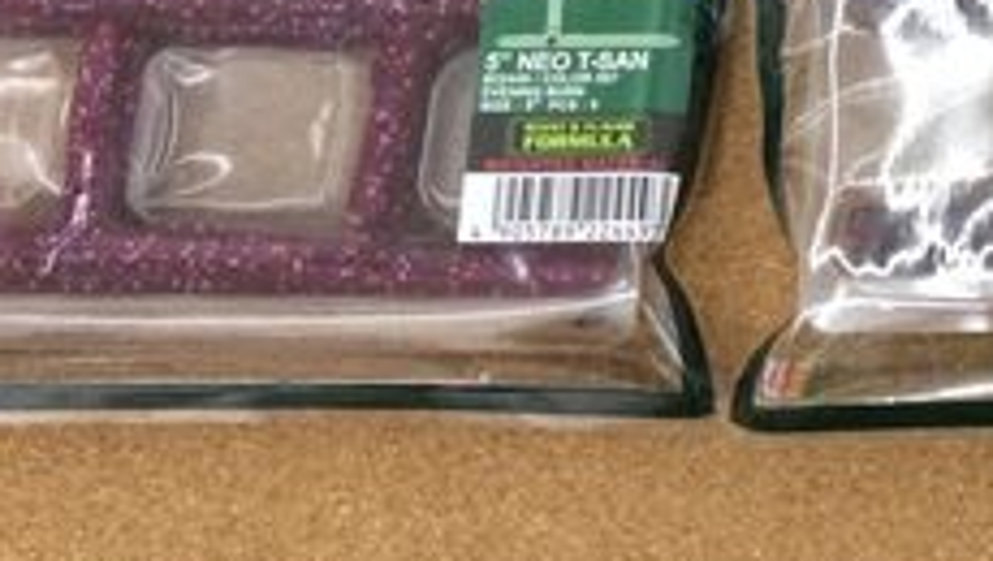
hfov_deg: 22.1
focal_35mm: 88
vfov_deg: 13.1
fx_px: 2320
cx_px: 1222
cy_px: -268
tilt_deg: -77.1
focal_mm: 3.3
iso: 32
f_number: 2.4
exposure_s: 1/30
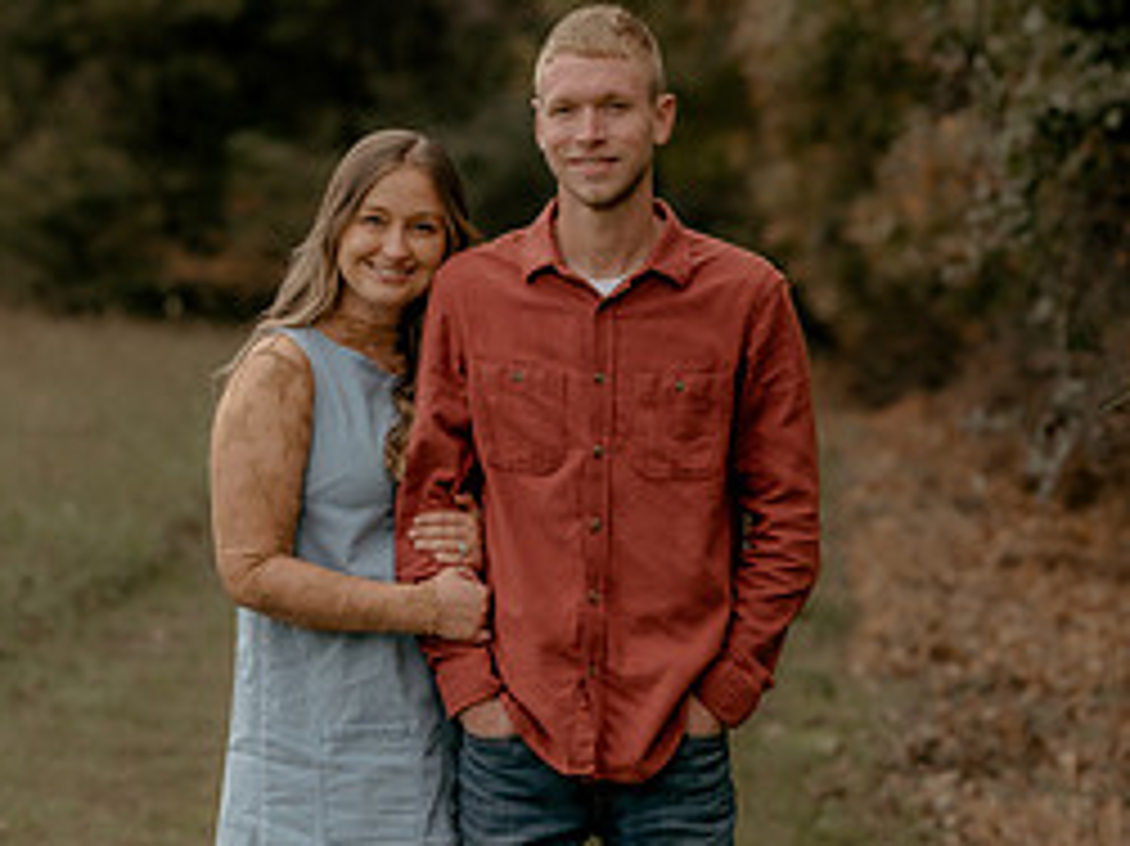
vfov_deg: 7.9
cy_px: 472
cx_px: 459
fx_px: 6167
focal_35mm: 189
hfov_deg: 10.5
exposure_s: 1/640
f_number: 2.8
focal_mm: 85
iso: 125
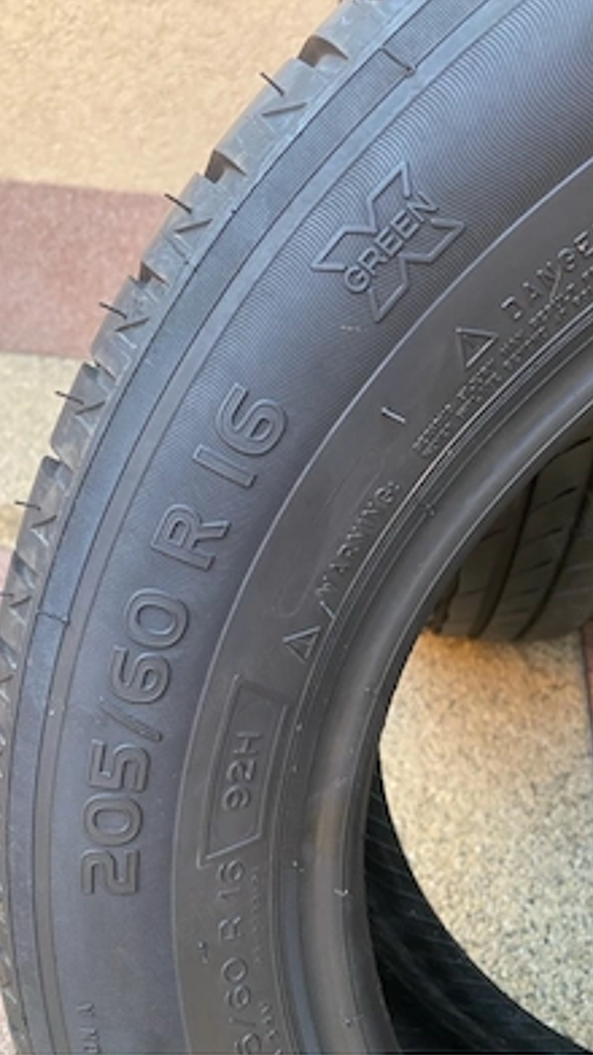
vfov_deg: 66.1
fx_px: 810
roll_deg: +0.3
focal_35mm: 29
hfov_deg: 40.1
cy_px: 518
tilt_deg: -38.0
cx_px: 267
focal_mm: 4.25
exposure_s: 1/89
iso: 125
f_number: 1.8
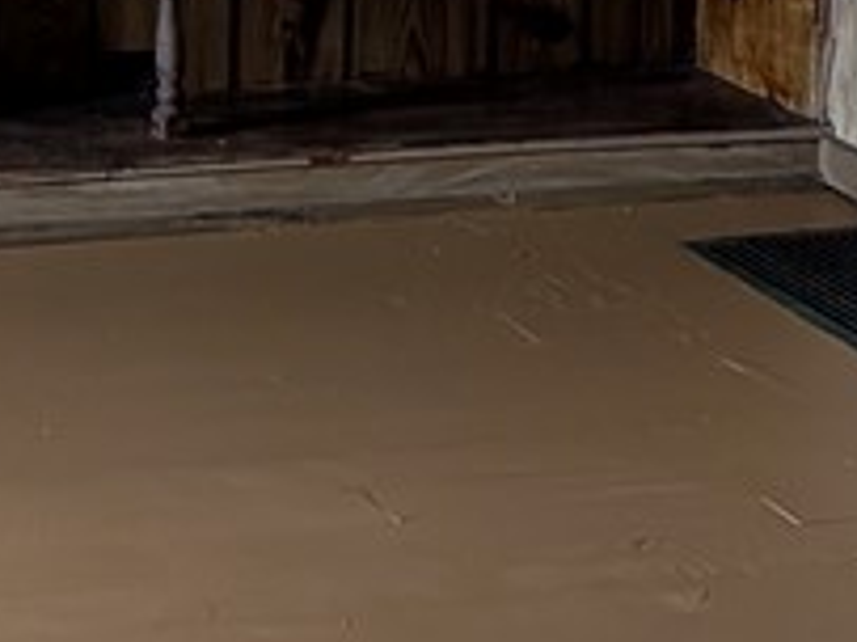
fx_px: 2994
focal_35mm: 121
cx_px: -445
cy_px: -604
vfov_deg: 11.2
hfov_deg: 15.0
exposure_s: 1/34.6
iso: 361
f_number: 1.68
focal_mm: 6.9
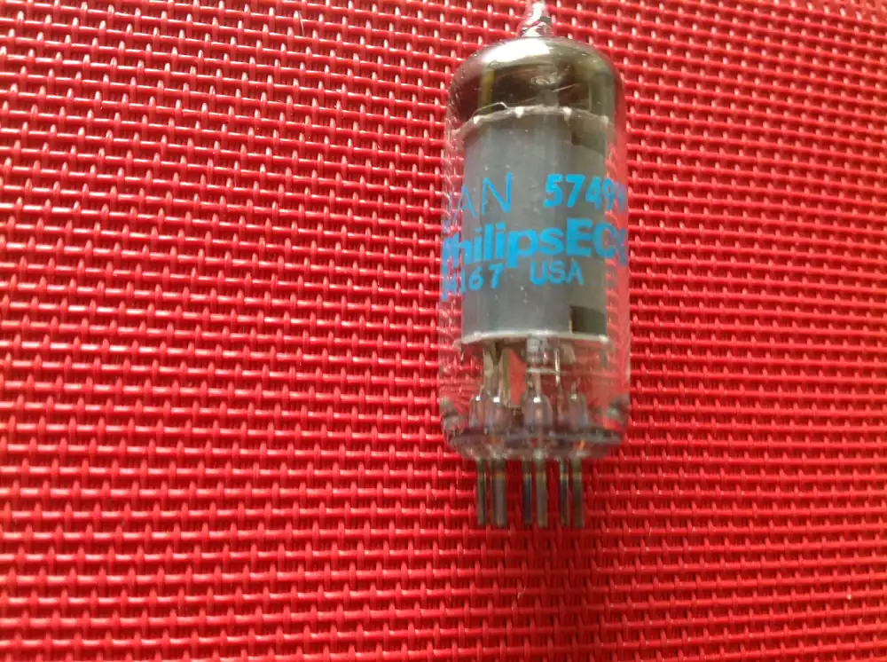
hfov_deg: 52.7
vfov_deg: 40.6
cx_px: 444
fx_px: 895
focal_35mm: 35
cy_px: 331
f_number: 2.4
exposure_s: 1/15
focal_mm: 4.28
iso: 100
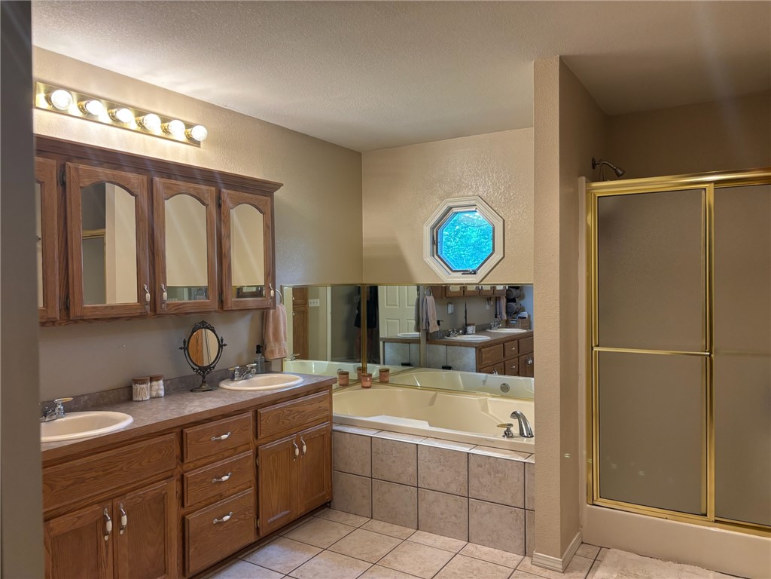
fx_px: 579
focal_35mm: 26
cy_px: 290
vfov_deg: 53.1
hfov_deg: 67.3
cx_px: 386
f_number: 1.6
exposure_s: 1/60
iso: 200
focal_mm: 5.96
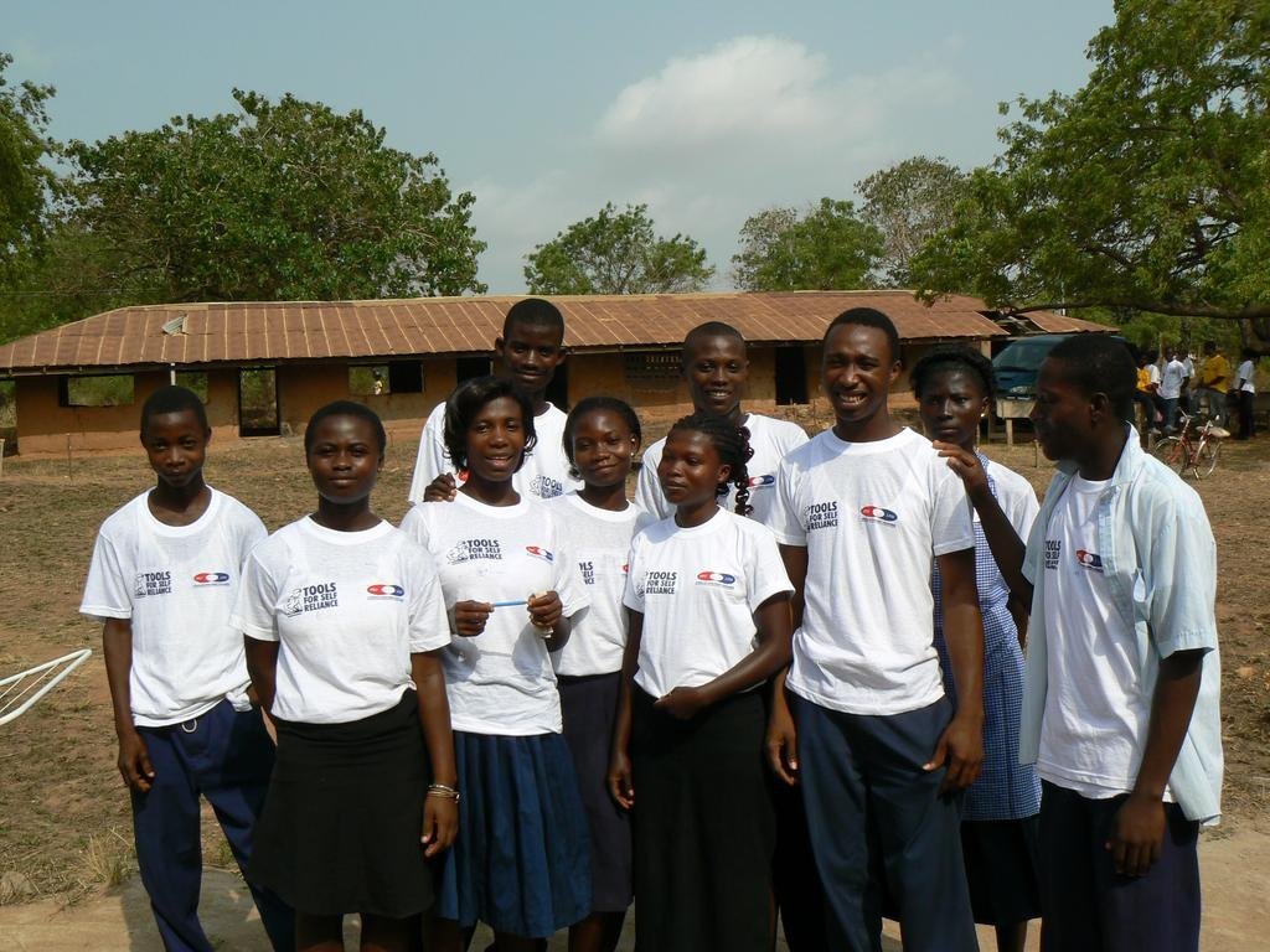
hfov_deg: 51.4
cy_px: 476
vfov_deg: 39.7
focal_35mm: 36
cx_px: 635
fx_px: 1321
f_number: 5.6
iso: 80
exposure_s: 1/400
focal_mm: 6
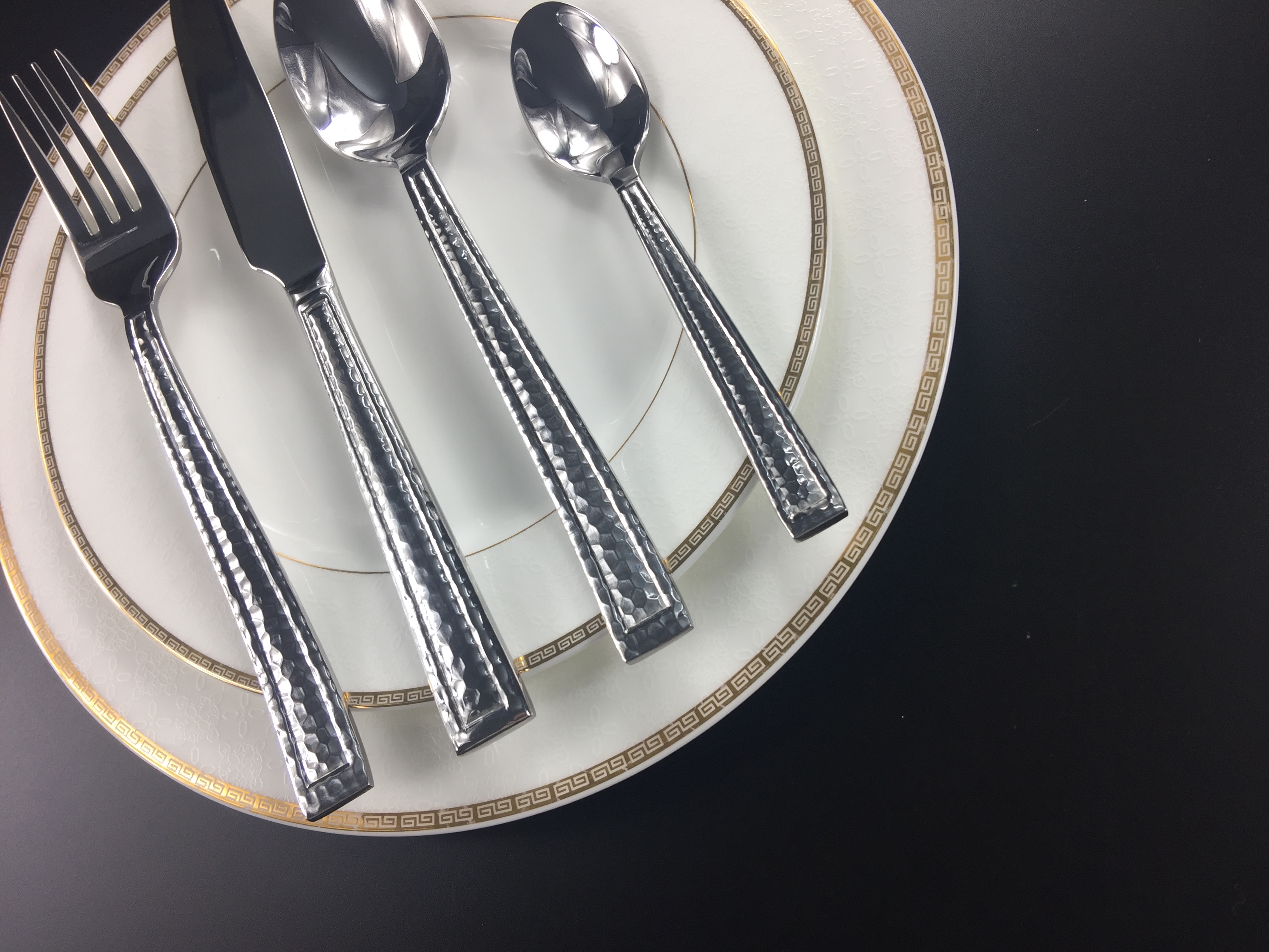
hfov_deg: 61.7
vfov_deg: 48.2
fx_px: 1063
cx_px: 634
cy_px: 476
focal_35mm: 29
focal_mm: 4.15
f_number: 2.2
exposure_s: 1/101
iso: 32
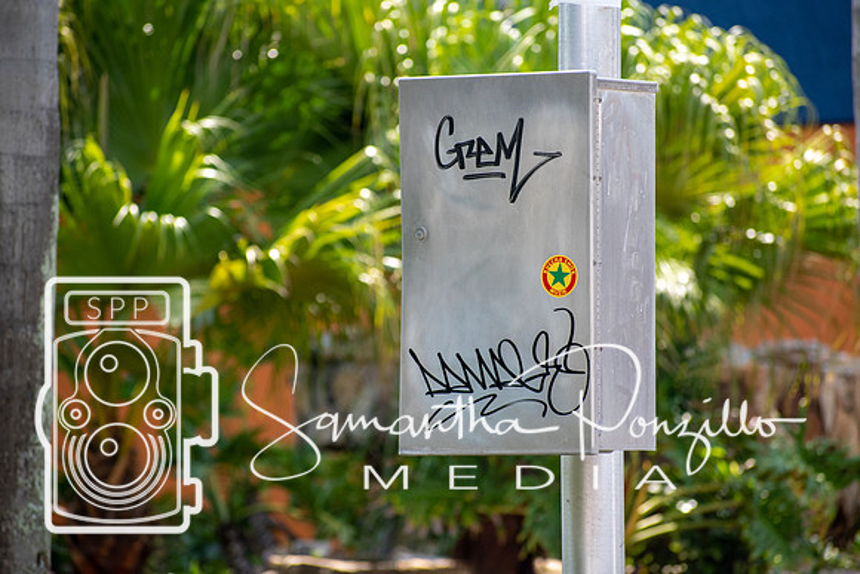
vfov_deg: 4.7
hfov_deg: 7.0
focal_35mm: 296
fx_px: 7064
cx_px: 430
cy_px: 287
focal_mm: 190
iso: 450
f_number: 5.3
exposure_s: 1/1000
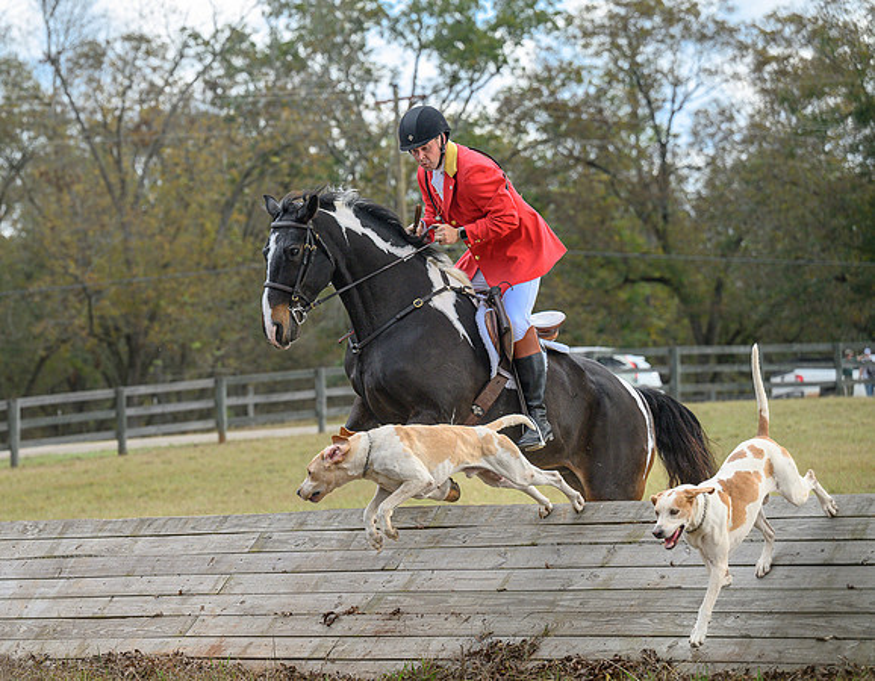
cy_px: 341
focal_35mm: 133
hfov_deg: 14.6
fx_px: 3406
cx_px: 284
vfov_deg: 11.4
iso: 640
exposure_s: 1/1000
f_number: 3.5
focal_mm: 102
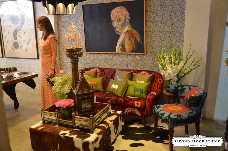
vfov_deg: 39.8
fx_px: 209
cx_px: 114
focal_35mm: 33
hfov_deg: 57.3
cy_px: 76
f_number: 3.8
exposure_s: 1/30
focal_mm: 22
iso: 800
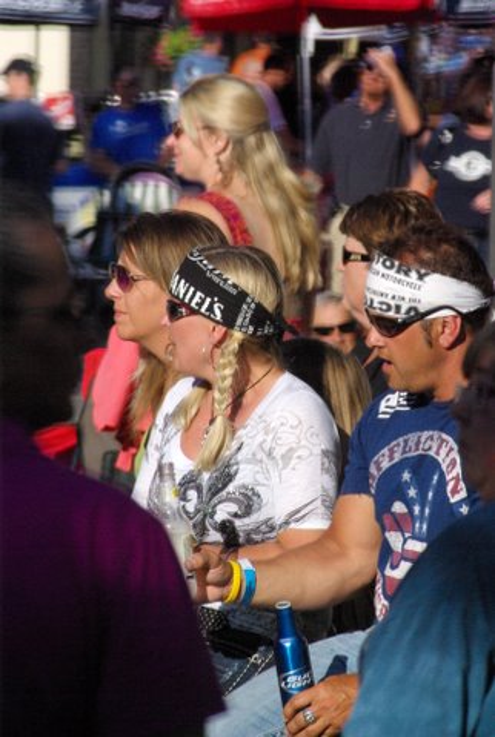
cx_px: 248
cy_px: 368
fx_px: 7393
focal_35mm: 360
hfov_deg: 3.8
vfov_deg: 5.7
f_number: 13
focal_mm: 240
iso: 1600
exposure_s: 1/1500
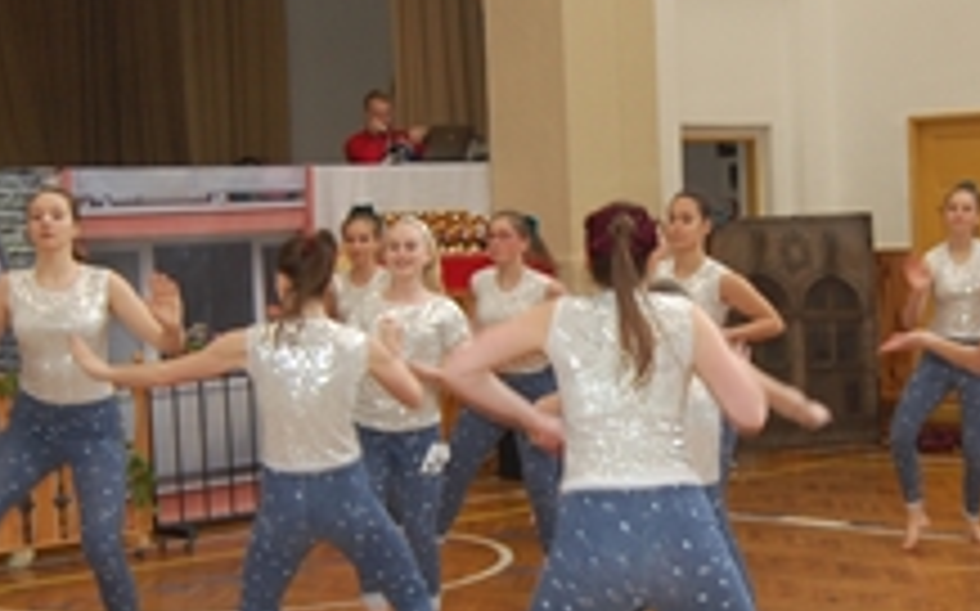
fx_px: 2242
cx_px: 665
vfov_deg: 15.5
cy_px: 350
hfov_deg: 24.5
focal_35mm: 84
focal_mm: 24
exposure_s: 1/60
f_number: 4
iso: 400
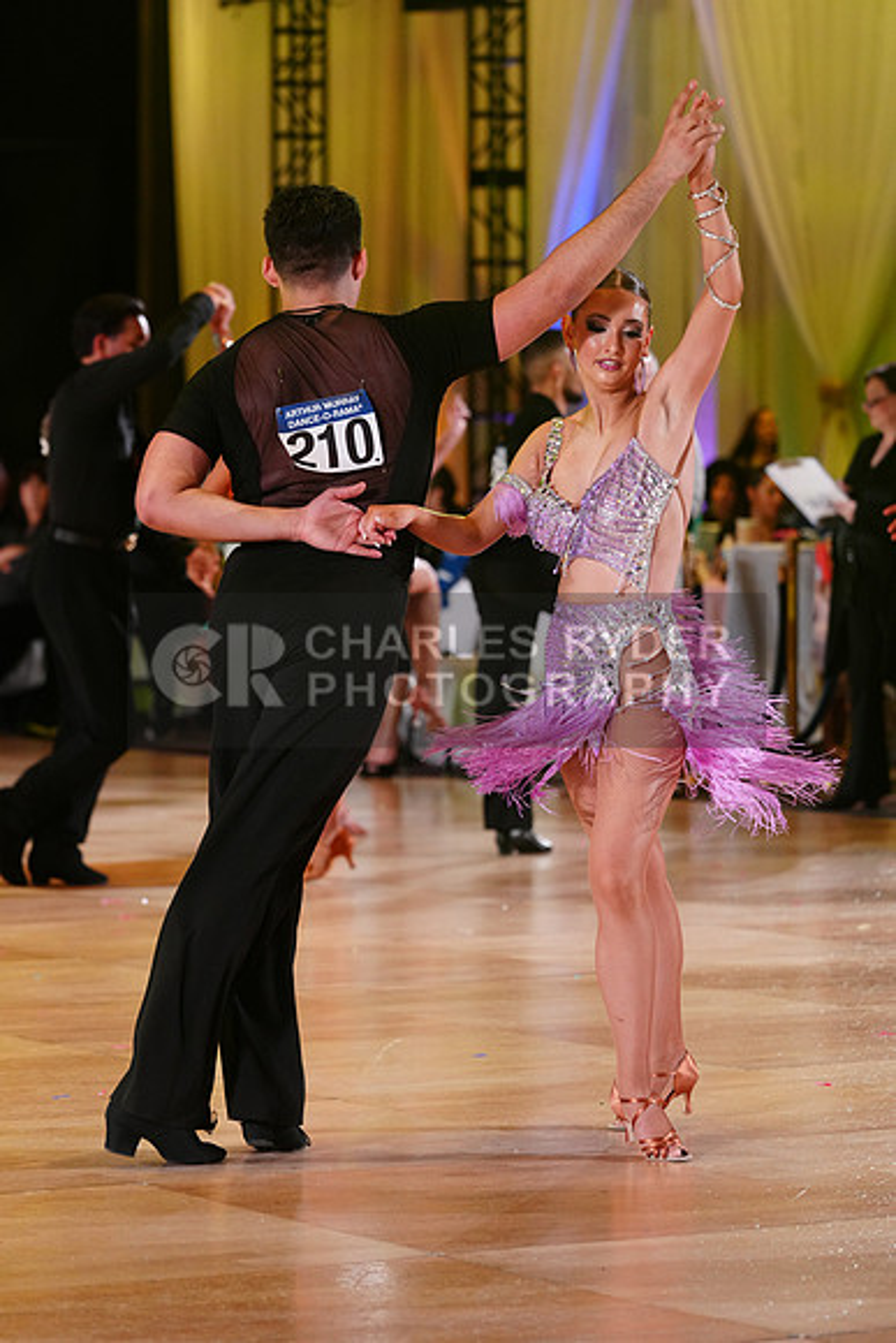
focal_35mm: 141
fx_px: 5260
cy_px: 672
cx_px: 448
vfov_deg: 14.5
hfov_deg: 9.7
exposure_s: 1/400
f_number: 4
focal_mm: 141
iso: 2500
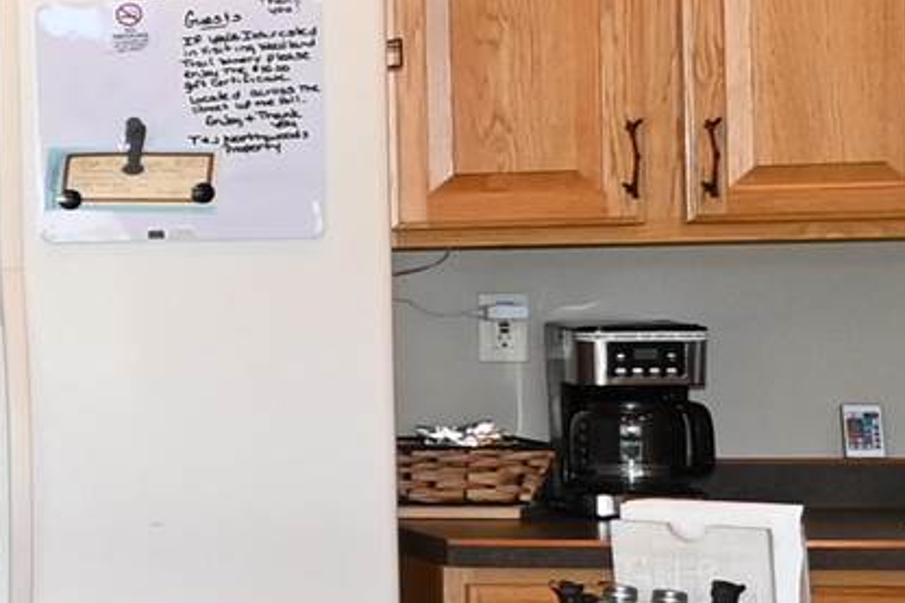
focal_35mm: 133
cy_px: 274
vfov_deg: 10.3
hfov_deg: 10.3
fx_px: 3342
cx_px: -1941
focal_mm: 12
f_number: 4
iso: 250
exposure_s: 1/60
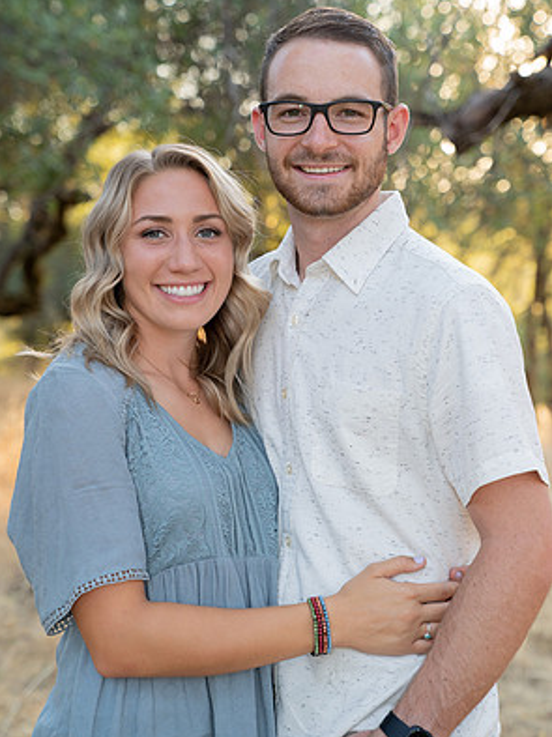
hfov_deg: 21.9
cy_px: 325
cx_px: 273
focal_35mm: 67
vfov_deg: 29.0
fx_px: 1426
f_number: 3.5
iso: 500
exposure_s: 1/100
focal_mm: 61
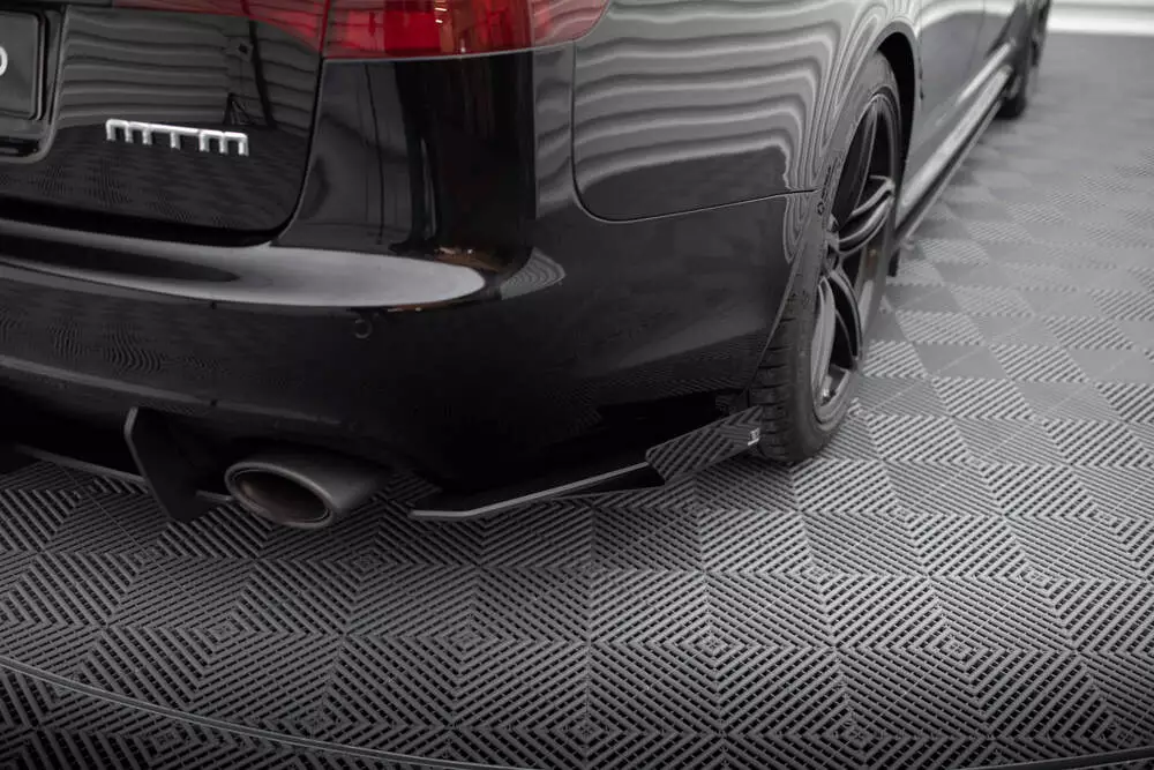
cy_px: 389
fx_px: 1144
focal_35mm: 36
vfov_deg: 37.2
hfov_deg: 53.5
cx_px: 586
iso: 500
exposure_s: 1/100
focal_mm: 35
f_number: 2.5
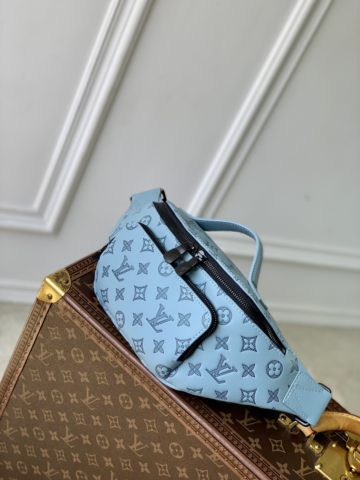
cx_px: 180
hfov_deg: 28.0
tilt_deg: -32.5
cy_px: 240
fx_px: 721
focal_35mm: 52
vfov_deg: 36.8
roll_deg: -28.2
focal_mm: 6
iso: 16
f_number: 2.4
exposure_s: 1/122
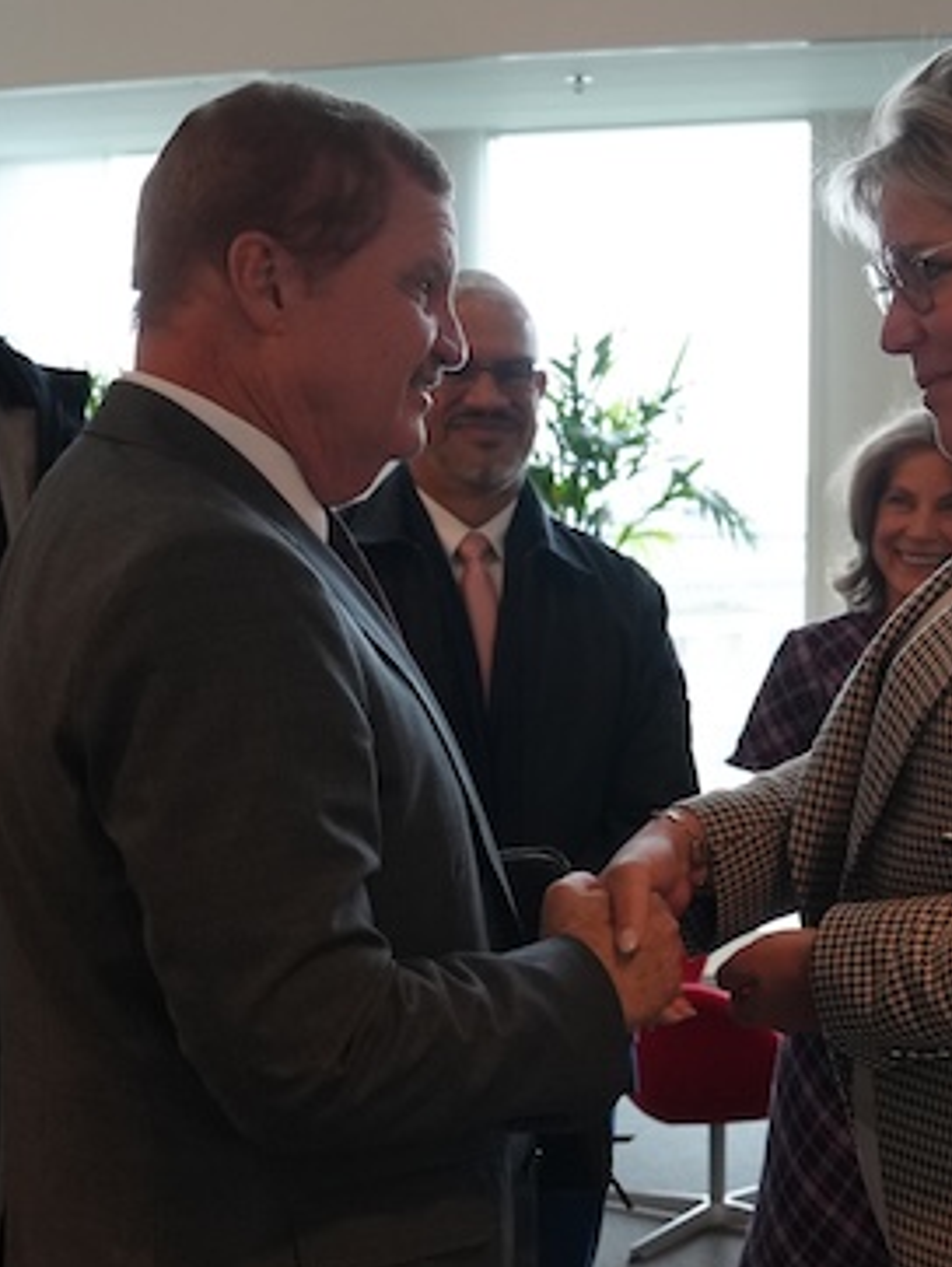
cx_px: 602
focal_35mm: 68
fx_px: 2491
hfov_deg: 21.6
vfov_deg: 28.3
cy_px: 856
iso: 2500
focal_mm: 25
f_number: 4
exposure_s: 1/160
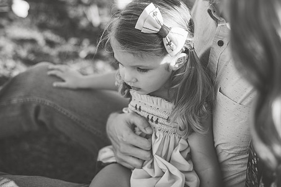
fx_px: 500
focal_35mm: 64
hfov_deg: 31.4
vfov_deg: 21.2
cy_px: 74
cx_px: 145
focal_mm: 50
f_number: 2.2
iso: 160
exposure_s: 1/3200
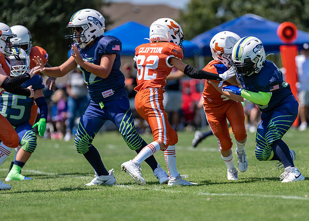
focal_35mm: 282
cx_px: 185
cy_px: 129
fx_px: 2475
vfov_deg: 5.1
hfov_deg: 7.1
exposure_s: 1/2000
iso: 160
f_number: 2.8
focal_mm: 200
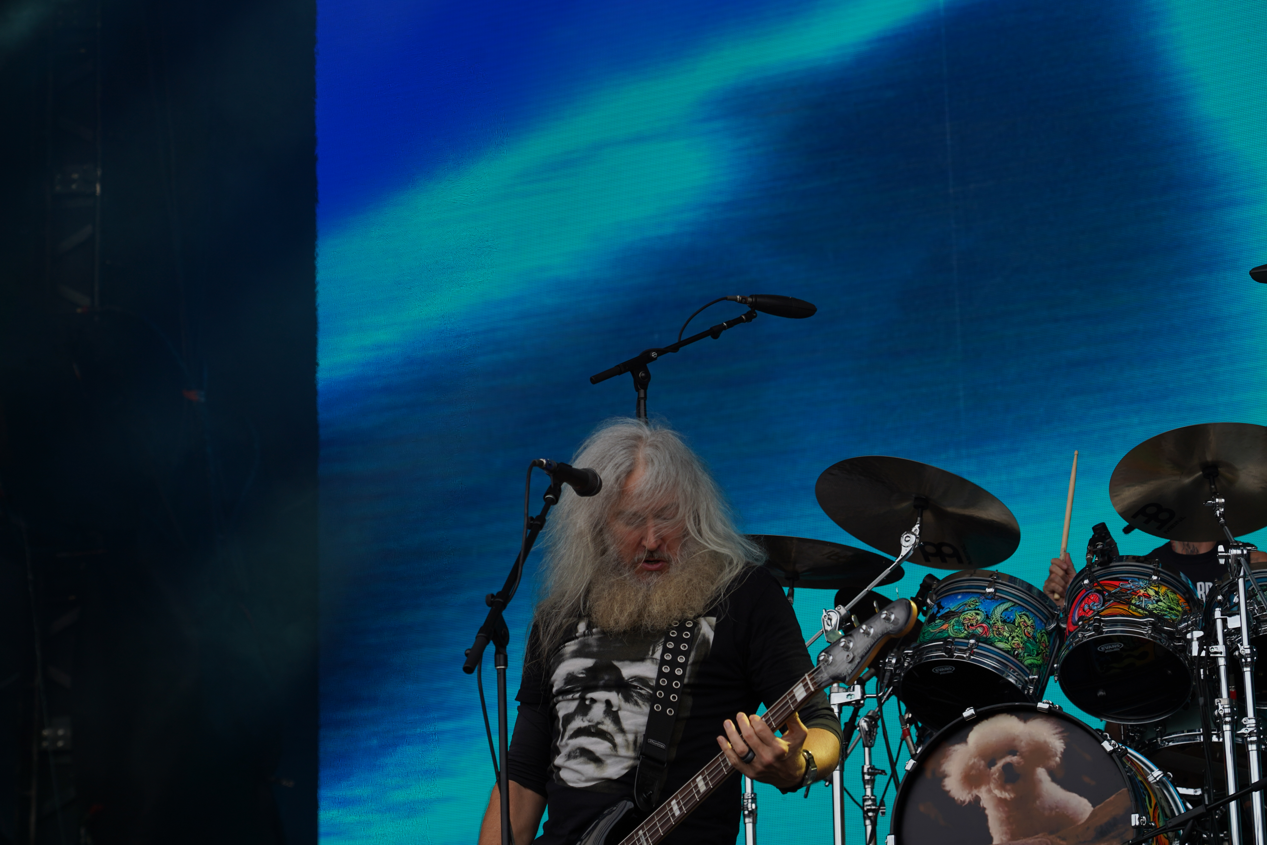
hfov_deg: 19.5
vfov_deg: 13.0
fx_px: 3695
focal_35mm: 105
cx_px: 634
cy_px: 422
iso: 100
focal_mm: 105
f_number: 5.6
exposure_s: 1/250
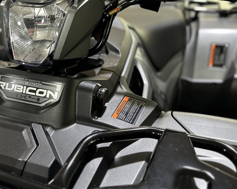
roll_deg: +2.4
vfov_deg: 37.2
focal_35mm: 40
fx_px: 281
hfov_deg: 45.3
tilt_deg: -23.8
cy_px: 74
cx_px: 85
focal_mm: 6.86
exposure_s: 1/60
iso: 250
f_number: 1.78
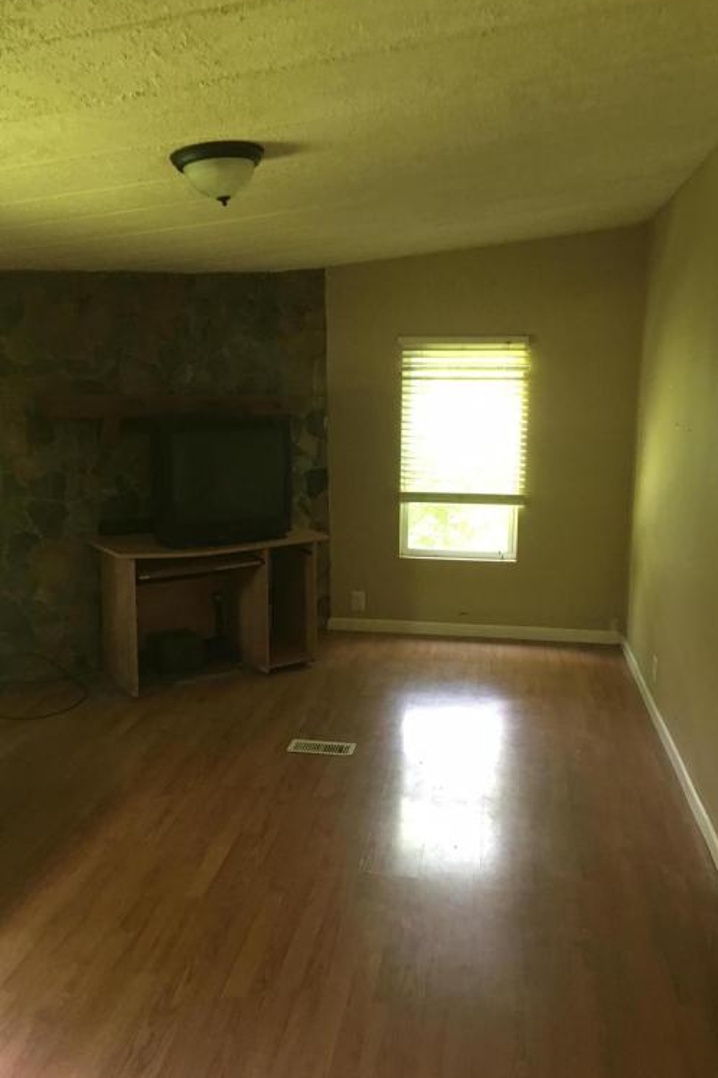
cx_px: 346
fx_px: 927
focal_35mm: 31
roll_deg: +1.6
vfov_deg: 60.3
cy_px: 535
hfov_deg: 42.3
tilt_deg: -7.7
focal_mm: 4.15
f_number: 2.2
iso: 80
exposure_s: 1/10
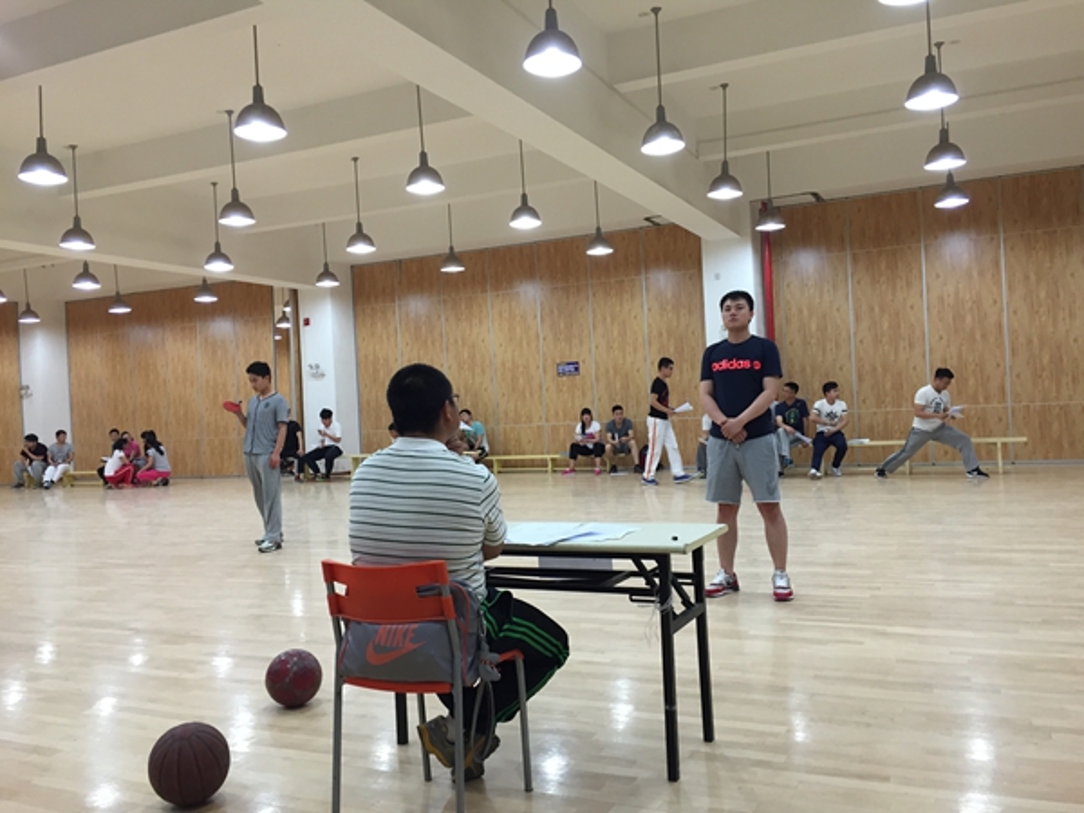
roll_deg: +2.5
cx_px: 542
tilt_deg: +0.1
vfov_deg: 48.2
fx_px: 908
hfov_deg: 61.7
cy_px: 406
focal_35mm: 29
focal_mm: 4.15
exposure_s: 1/30
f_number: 2.2
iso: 64
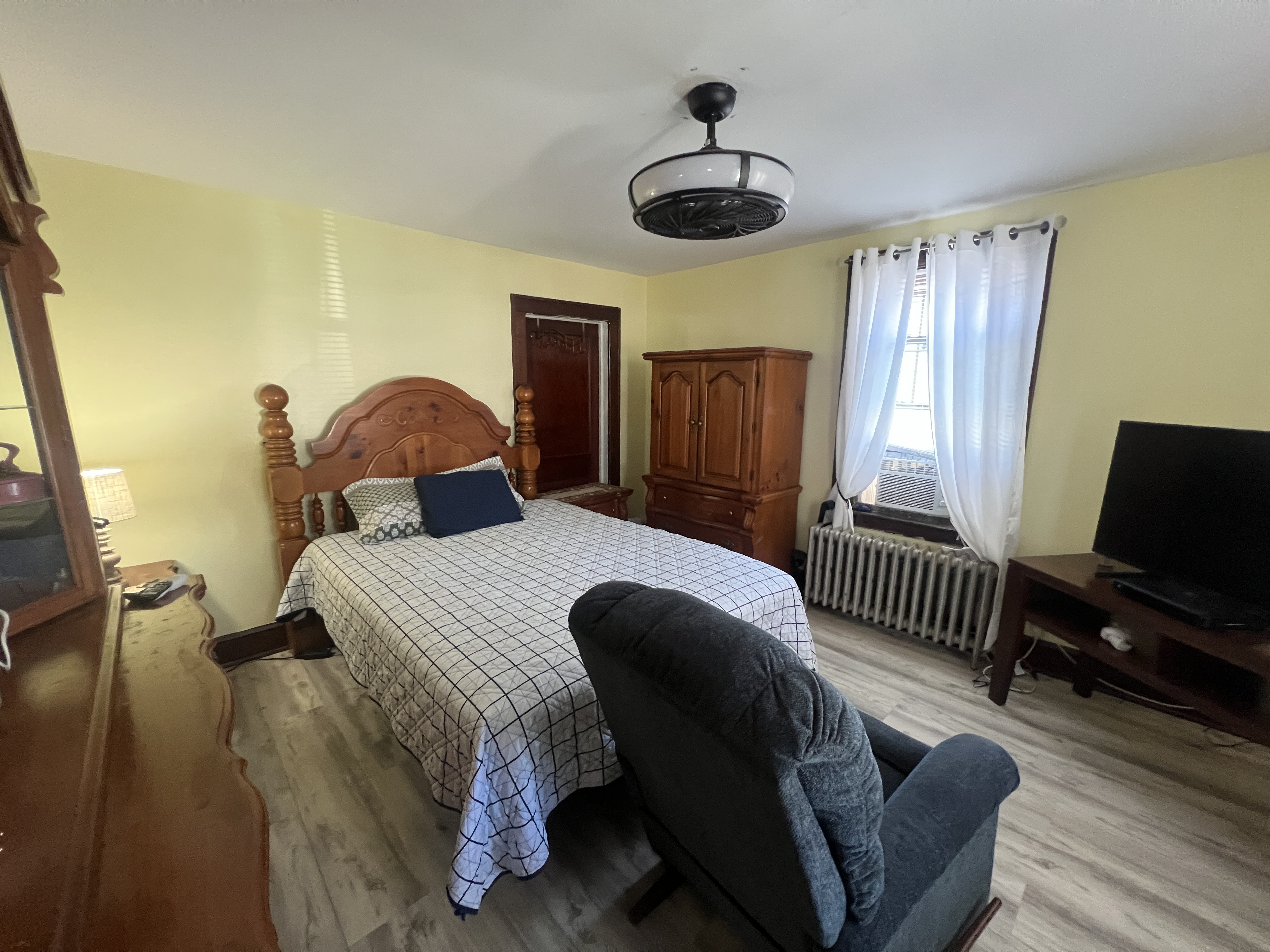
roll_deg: -0.5
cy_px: 476
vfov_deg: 89.9
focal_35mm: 13
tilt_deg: -9.8
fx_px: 477
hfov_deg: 106.2
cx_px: 635
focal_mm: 1.57
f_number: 1.8
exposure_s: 1/60
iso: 640
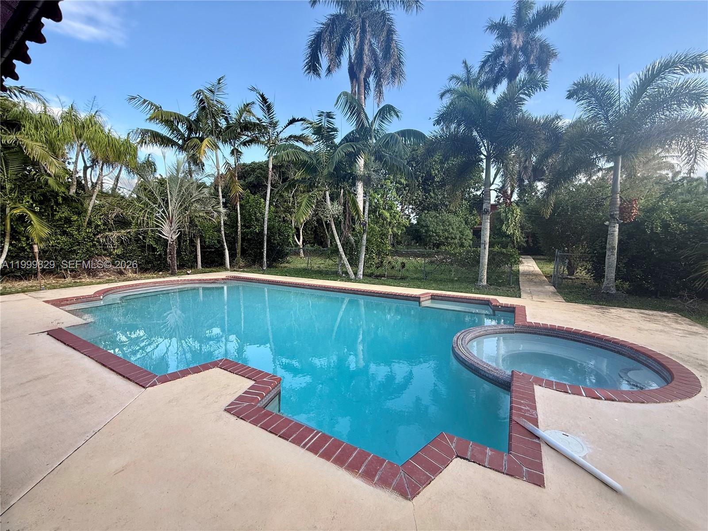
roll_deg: +0.1
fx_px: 286
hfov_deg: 102.1
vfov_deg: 85.7
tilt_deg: -4.5
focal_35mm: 14
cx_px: 354
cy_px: 266
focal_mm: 2.22
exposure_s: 1/388
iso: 64
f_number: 2.2
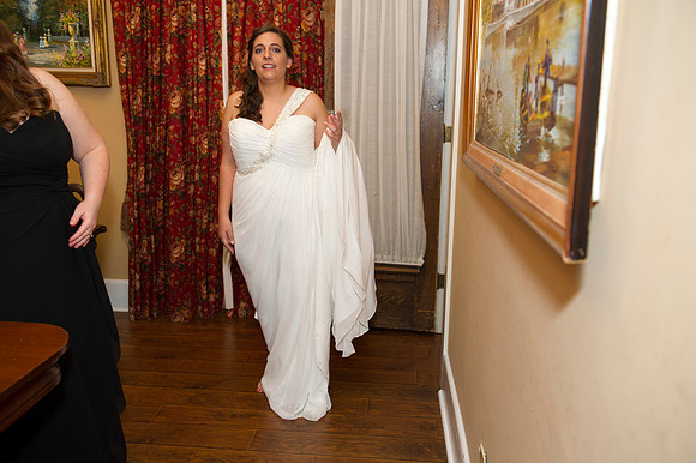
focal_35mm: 32
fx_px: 618
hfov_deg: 58.7
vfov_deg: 41.1
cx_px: 348
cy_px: 232
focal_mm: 32
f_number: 4
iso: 800
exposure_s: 1/100
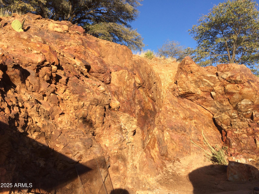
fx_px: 217
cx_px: 130
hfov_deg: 61.7
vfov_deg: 48.2
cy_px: 97
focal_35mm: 29
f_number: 2.2
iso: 32
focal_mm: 4.15
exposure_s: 1/1026
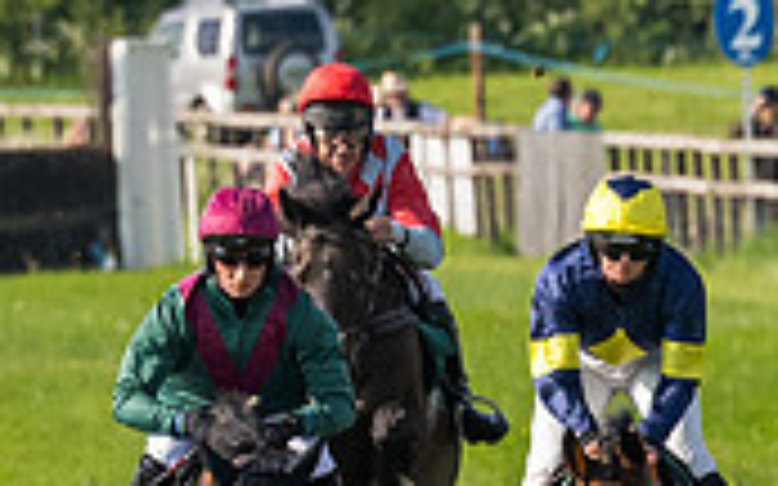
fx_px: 35143
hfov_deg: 1.3
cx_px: 776
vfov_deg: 0.8
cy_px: 739
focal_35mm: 1658
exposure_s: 1/4000
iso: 500
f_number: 4
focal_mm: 175
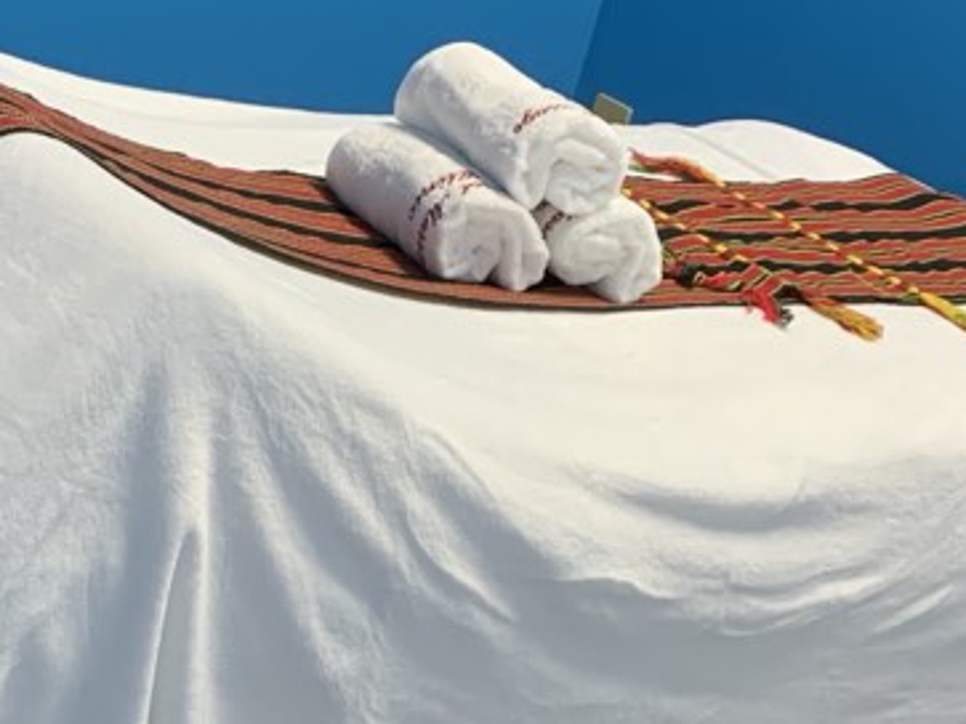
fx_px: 2399
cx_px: 319
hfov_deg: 22.7
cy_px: 588
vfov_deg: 17.0
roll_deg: -15.3
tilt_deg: -26.3
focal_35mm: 86
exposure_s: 1/60
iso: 160
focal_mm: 4.25
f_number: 1.8
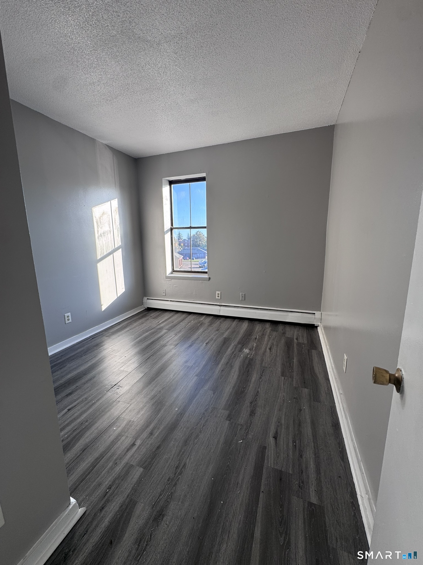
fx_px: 228
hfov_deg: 85.7
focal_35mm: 14
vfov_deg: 102.1
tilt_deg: -9.7
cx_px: 212
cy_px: 282
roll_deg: +0.1
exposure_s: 1/129
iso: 40
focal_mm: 2.22
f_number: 2.2
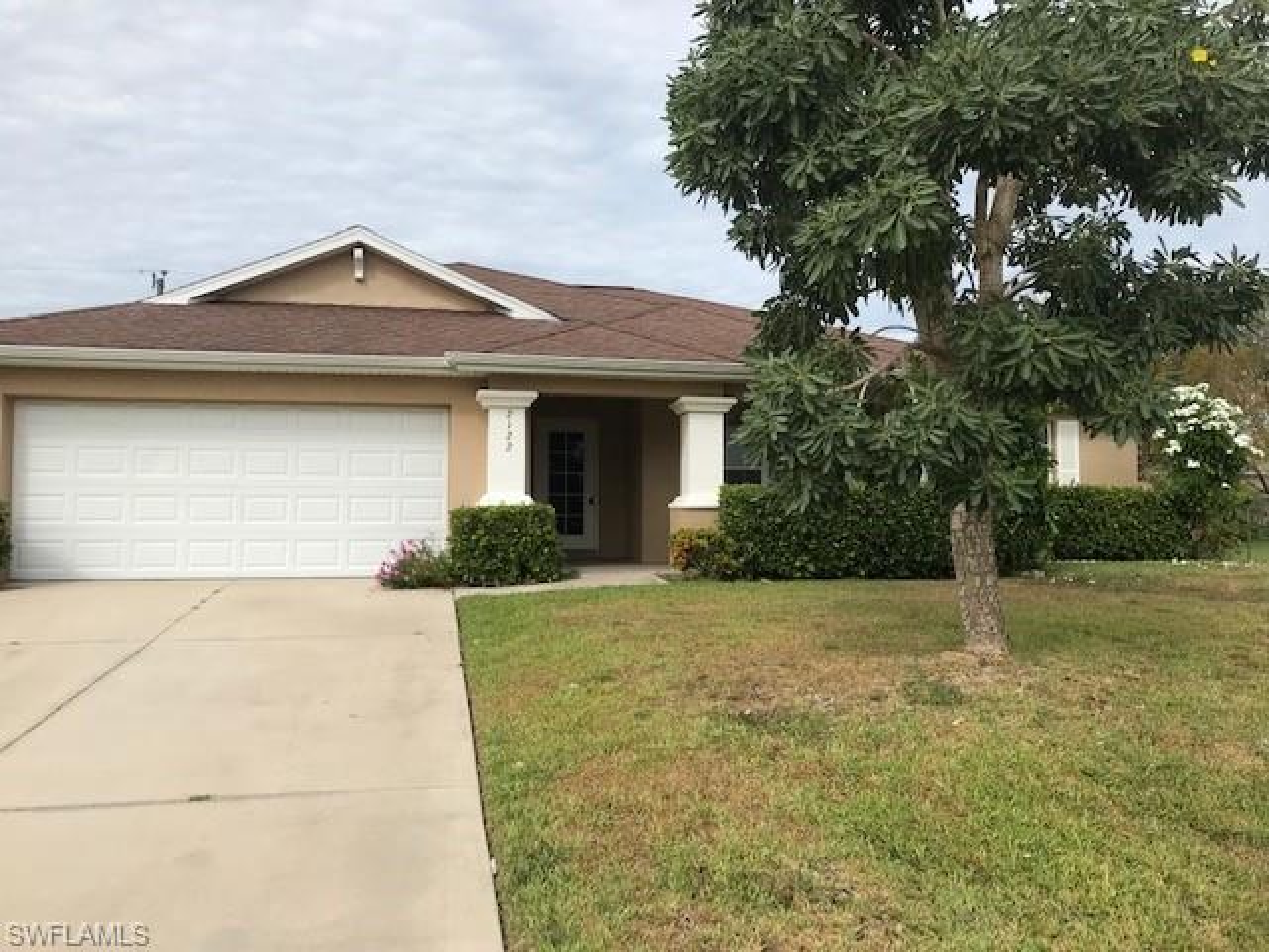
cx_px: 634
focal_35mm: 28
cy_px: 476
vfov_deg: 49.7
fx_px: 1026
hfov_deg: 63.4
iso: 20
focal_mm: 3.99
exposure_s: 1/2907
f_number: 1.8
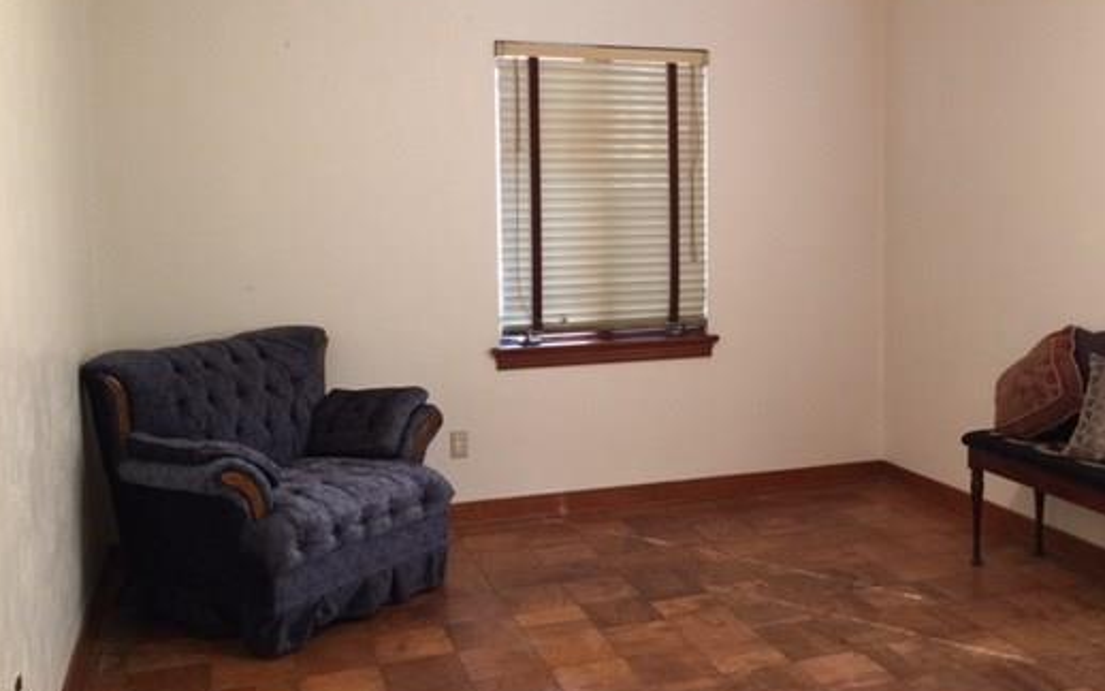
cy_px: 279
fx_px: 1145
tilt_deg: -3.9
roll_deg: -0.2
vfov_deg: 33.5
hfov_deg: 51.2
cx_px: 666
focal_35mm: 38
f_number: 2.2
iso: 64
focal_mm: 4.15
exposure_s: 1/15
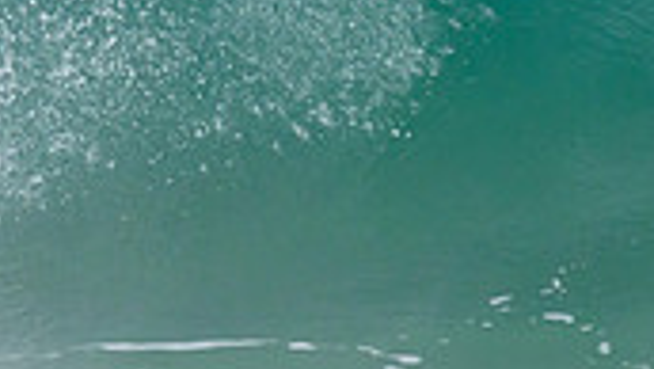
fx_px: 67466
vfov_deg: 0.3
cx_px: 185
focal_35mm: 3888
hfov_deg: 0.6
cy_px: -273
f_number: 11
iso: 1000
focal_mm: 800
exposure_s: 1/2000
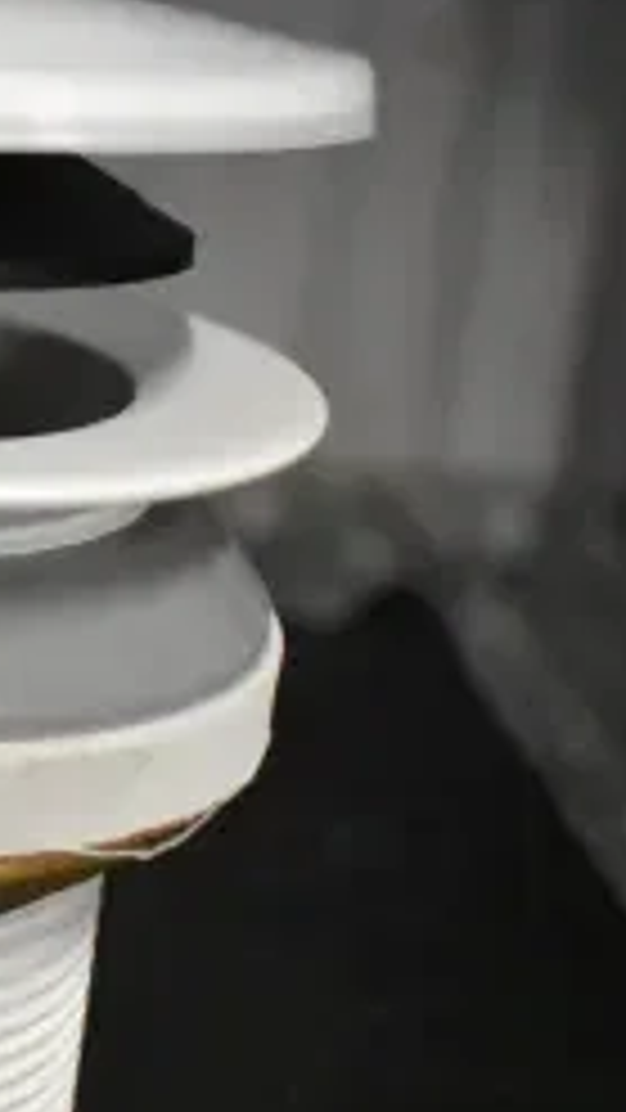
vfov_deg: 21.1
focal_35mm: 101
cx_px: -689
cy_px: 542
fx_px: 2979
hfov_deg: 10.8
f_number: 5
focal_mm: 26
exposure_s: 1/100
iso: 6400
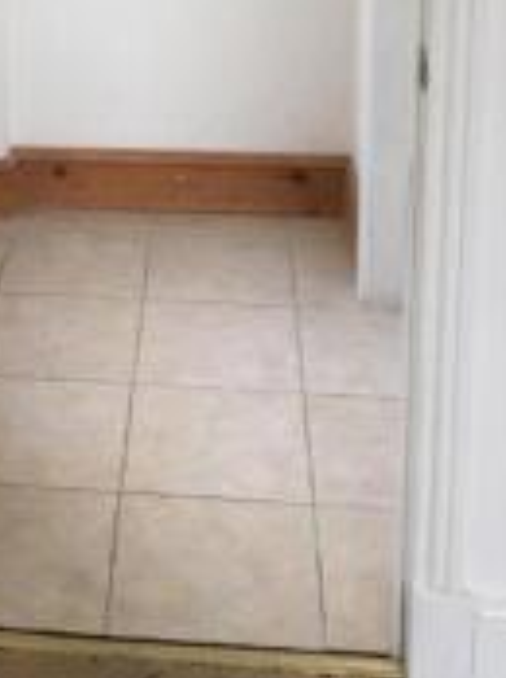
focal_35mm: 73
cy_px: -127
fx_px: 1426
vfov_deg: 24.3
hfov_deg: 19.7
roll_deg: +0.4
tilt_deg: -9.3
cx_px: 51
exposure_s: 1/17
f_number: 2.2
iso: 40
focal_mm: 4.15
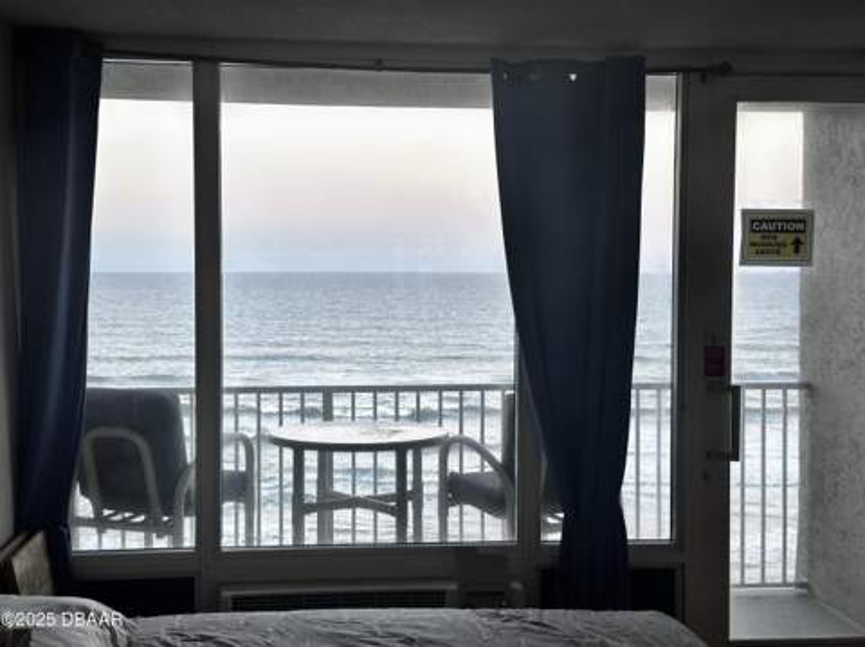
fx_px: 1198
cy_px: 324
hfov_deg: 39.7
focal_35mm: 48
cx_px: 432
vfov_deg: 30.2
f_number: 1.78
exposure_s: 1/60
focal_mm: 6.86
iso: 80
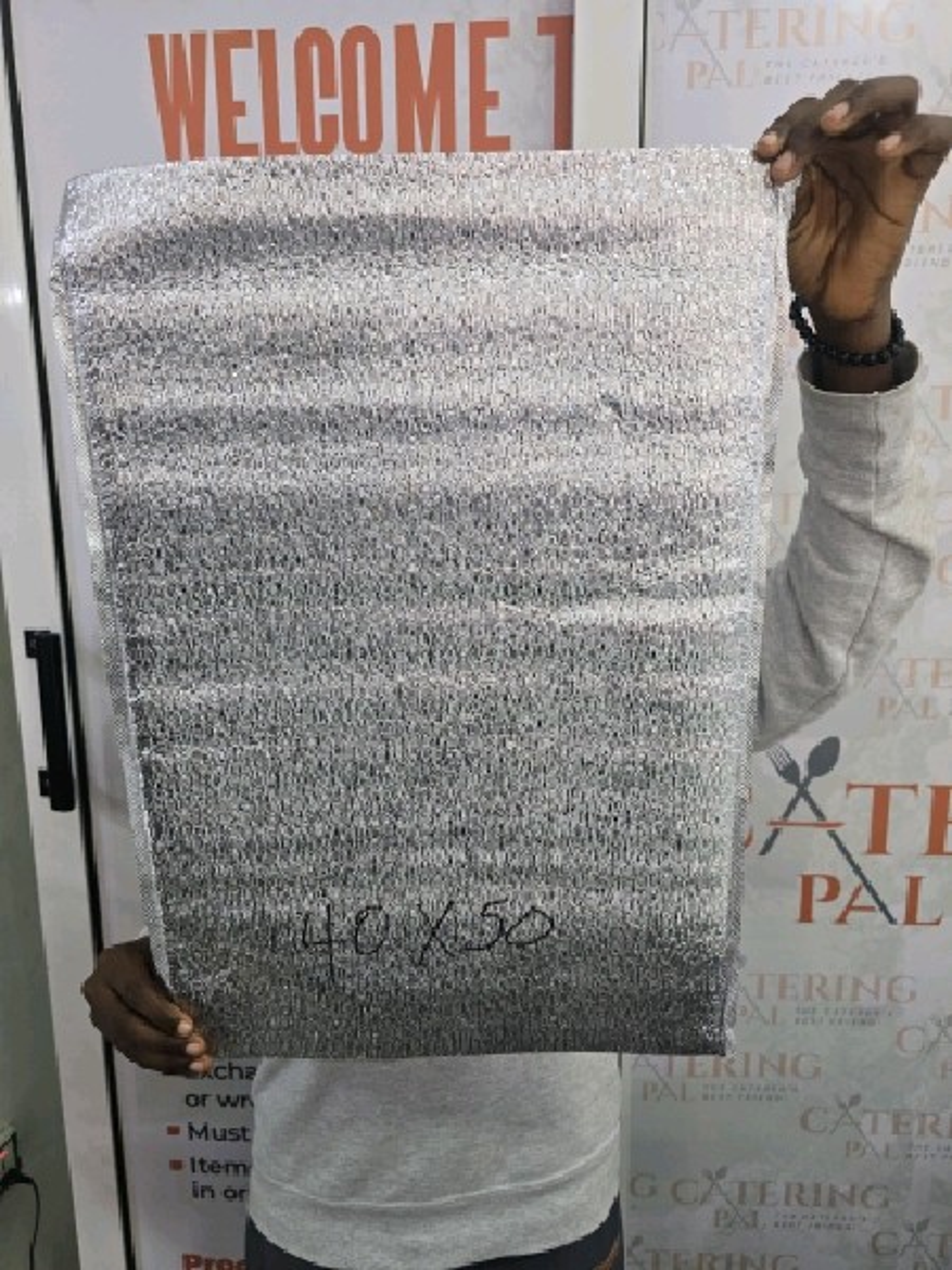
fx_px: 843
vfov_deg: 73.9
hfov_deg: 58.9
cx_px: 476
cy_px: 635
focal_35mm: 23
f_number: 1.7
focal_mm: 6.3
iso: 400
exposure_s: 1/101
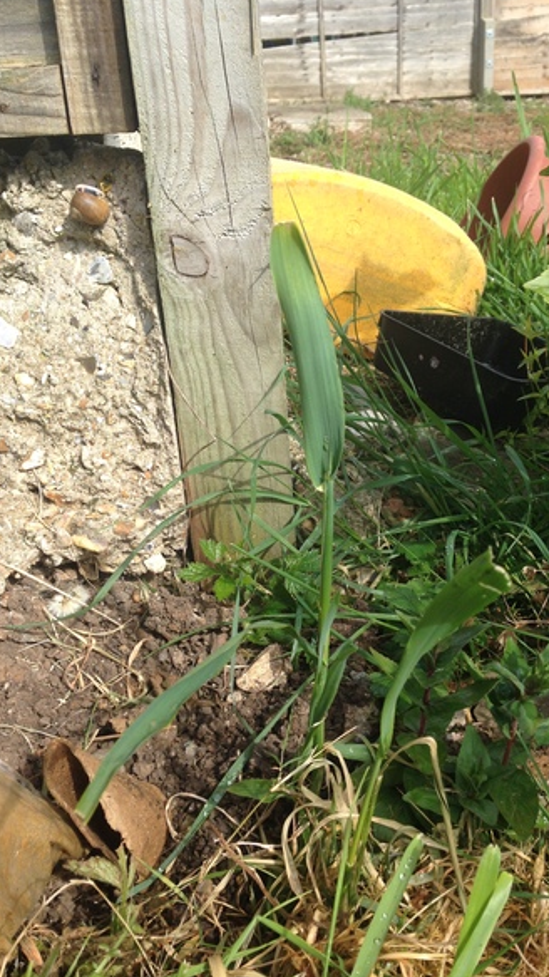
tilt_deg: -25.0
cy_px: 481
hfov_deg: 31.9
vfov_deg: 54.0
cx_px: 315
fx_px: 957
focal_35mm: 37
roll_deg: +4.3
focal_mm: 4.12
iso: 50
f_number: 2.4
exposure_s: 1/516
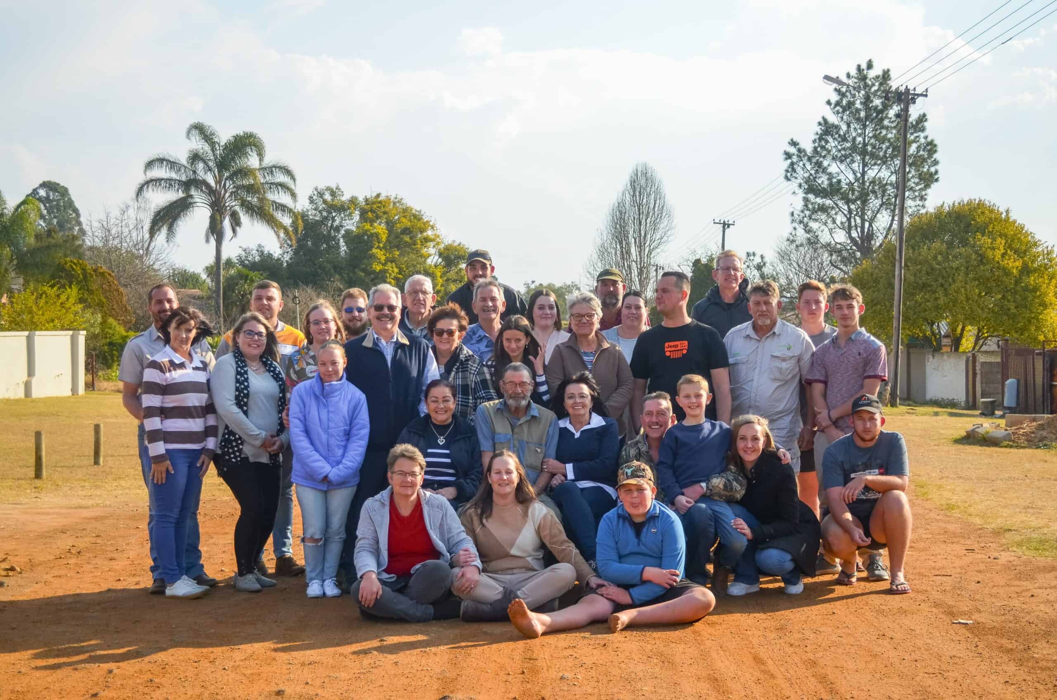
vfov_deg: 25.6
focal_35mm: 52
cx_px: 528
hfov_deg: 37.9
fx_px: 1538
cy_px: 350
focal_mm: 35
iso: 400
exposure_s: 1/1250
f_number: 5.6
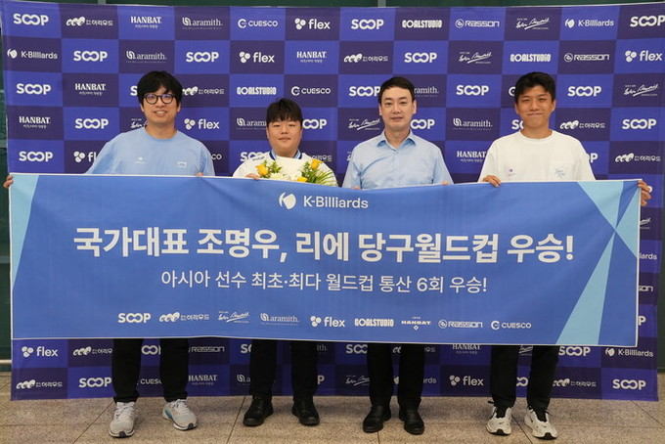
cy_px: 222
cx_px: 332
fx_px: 739
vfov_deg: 33.4
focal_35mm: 40
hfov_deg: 48.4
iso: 1600
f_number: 5.6
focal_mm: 40
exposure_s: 1/60
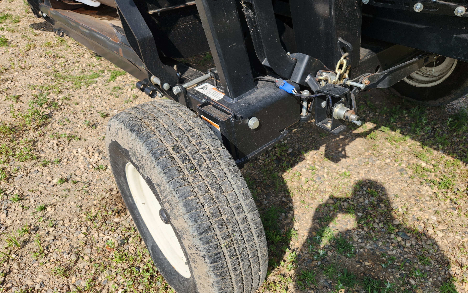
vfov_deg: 49.0
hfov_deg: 72.5
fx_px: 319
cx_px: 232
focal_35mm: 25
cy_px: 176
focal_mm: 5.4
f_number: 1.8
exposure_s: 1/919
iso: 20
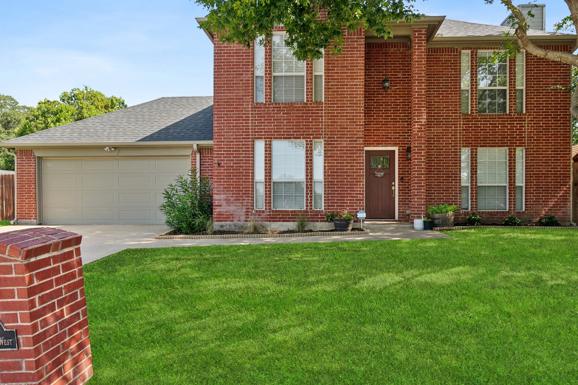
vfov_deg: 53.0
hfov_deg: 73.6
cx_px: 315
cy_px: 215
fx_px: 385
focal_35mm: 24
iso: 160
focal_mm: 16
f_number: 9
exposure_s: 1/100
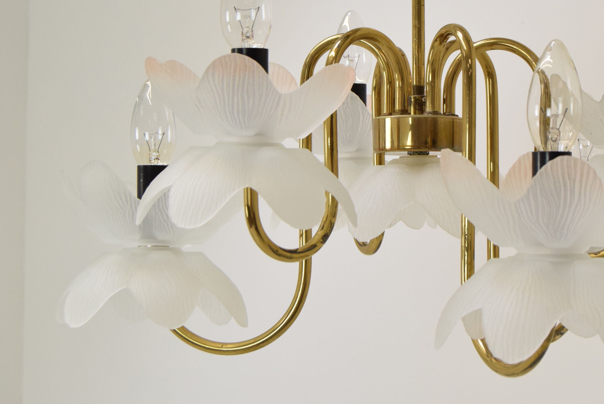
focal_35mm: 83
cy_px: 151
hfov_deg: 24.3
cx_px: 406
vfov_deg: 16.5
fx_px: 1394
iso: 1600
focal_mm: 40
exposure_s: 1/320
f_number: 9
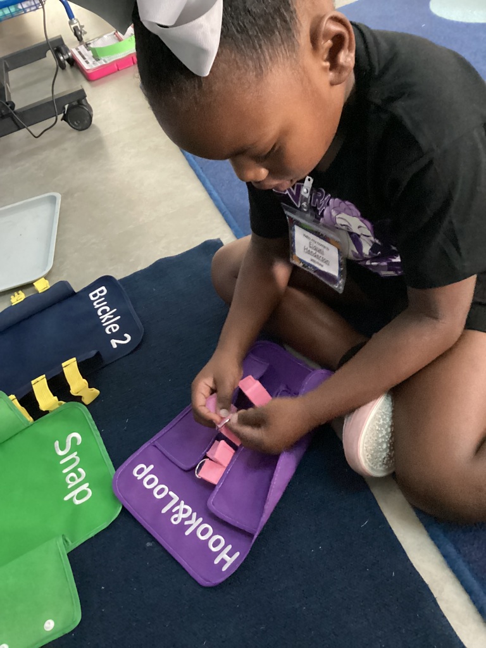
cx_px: 243
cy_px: 324
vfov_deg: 58.4
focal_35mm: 31
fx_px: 580
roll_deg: +18.4
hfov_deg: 45.4
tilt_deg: -41.9
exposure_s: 1/15
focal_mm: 3.3
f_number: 2.4
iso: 800
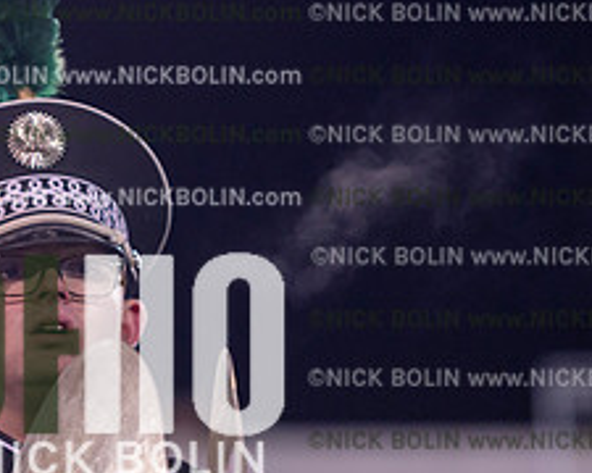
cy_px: 380
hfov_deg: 6.2
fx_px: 5502
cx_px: 97
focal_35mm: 314
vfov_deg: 4.9
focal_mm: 130
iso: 2500
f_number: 2.8
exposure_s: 1/1250
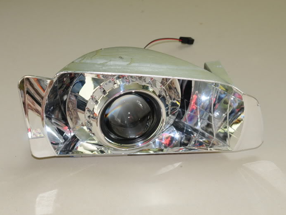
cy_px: 108
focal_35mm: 63
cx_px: 142
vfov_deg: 23.3
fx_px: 521
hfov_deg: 30.7
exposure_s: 1/60
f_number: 5.6
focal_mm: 38
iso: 200
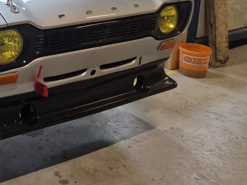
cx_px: -13
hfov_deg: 34.0
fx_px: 357
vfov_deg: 27.8
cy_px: 11
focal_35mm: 50
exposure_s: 1/100
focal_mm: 6.4
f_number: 1.8
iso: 320
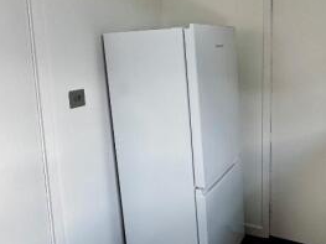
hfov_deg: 56.0
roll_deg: +0.7
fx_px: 292
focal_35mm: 31
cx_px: 237
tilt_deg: -7.3
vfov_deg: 44.9
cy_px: 86
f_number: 2.2
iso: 125
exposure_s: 1/99
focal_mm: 2.22
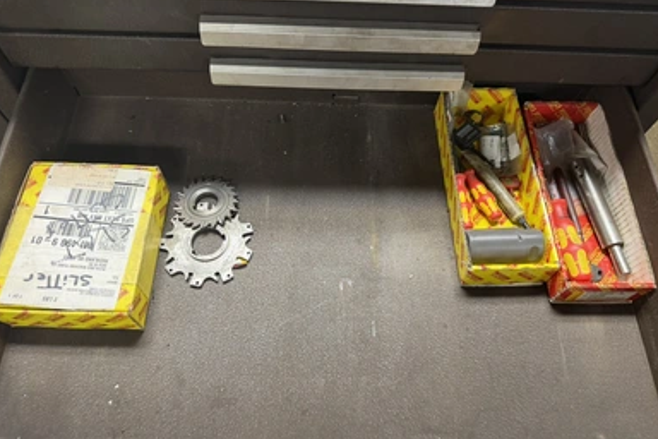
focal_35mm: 26
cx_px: 338
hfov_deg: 69.4
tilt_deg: -61.5
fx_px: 475
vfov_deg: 49.6
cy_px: 216
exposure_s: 1/60
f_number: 1.78
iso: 160
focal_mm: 6.76
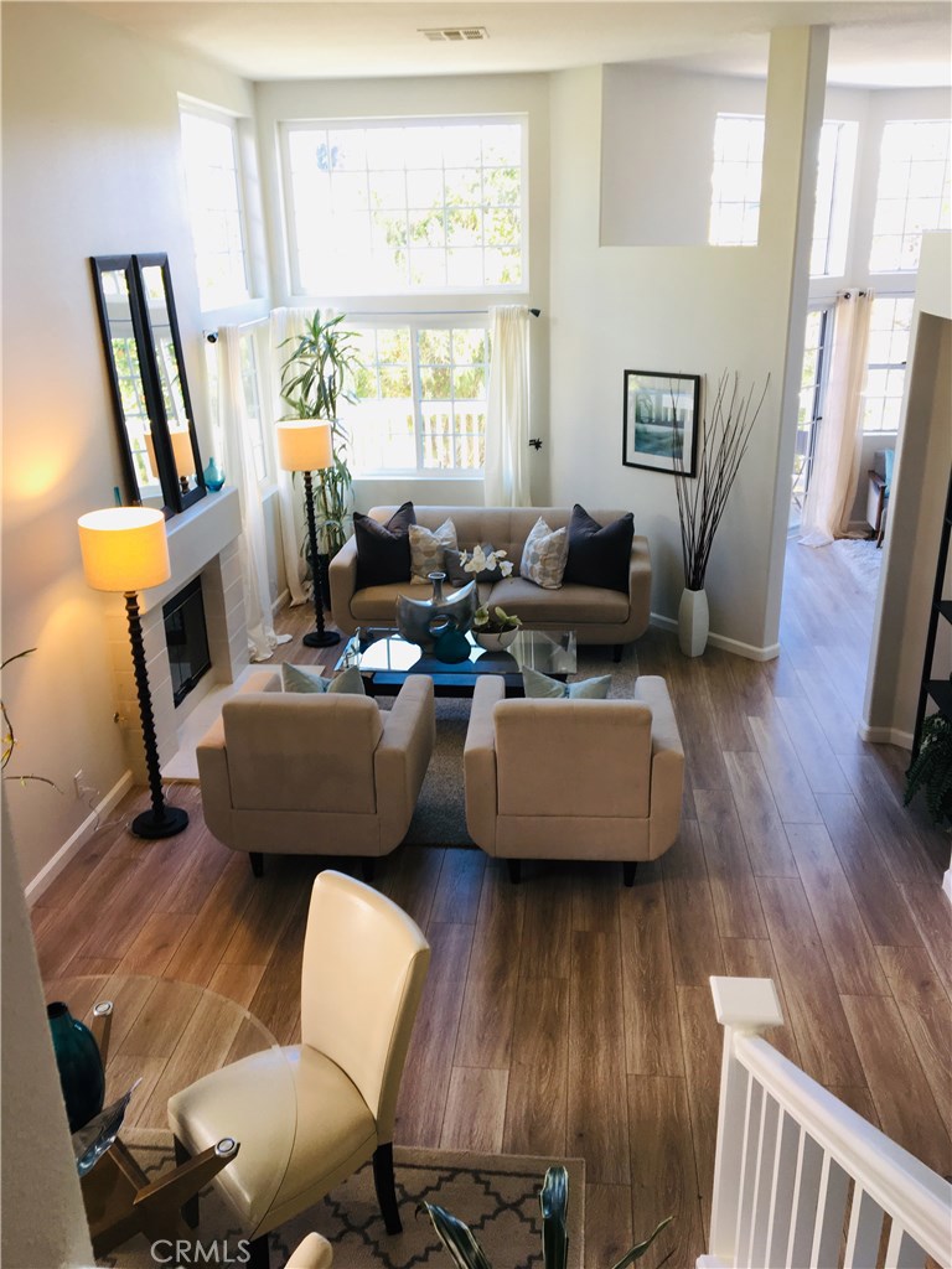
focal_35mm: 29
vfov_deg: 61.7
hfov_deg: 48.2
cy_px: 634
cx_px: 476
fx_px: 1063
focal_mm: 4.15
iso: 32
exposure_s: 1/30
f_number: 2.2
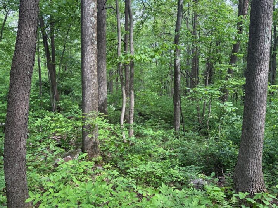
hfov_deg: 61.6
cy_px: 99
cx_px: 142
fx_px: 233
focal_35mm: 29
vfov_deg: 48.2
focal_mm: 5.96
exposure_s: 1/184
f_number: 1.6
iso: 50
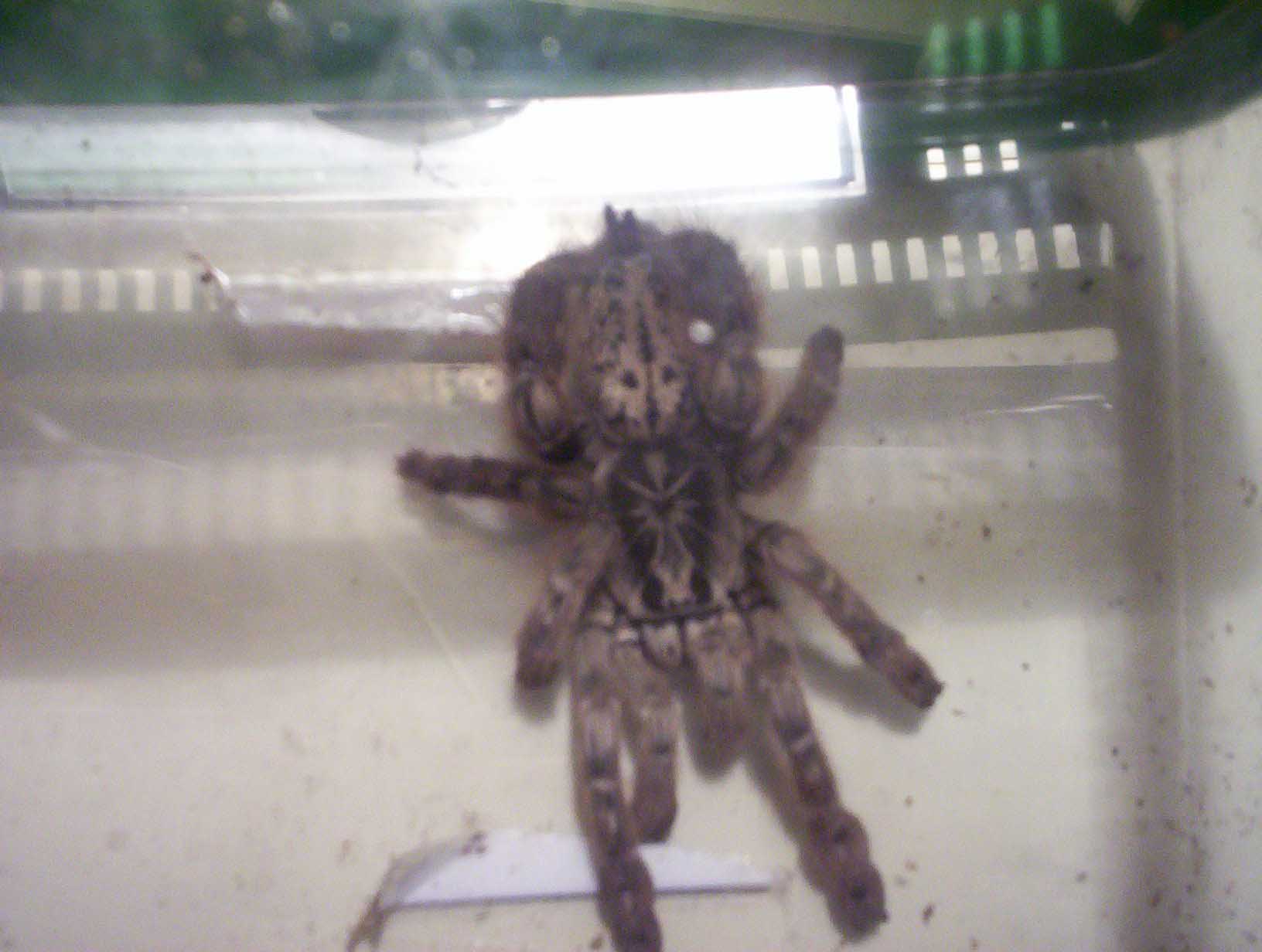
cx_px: 631
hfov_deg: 48.9
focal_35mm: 38
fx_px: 1389
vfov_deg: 37.9
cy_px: 476
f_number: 4.5
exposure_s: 1/16.2
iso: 200
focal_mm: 4.99
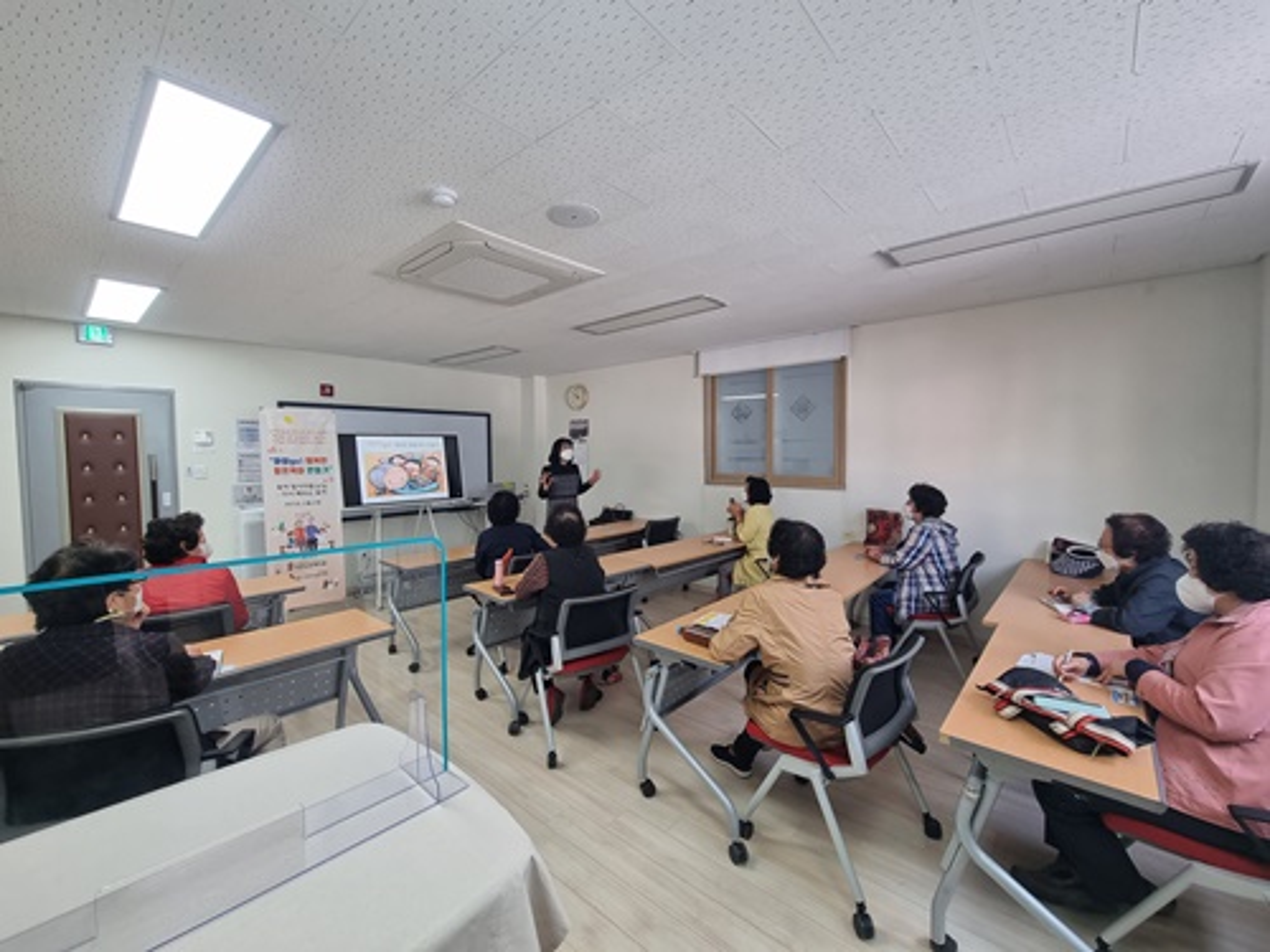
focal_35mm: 13
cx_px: 635
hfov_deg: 106.2
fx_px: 477
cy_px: 476
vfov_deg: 89.9
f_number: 2.2
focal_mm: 2.2
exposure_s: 1/60
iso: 125
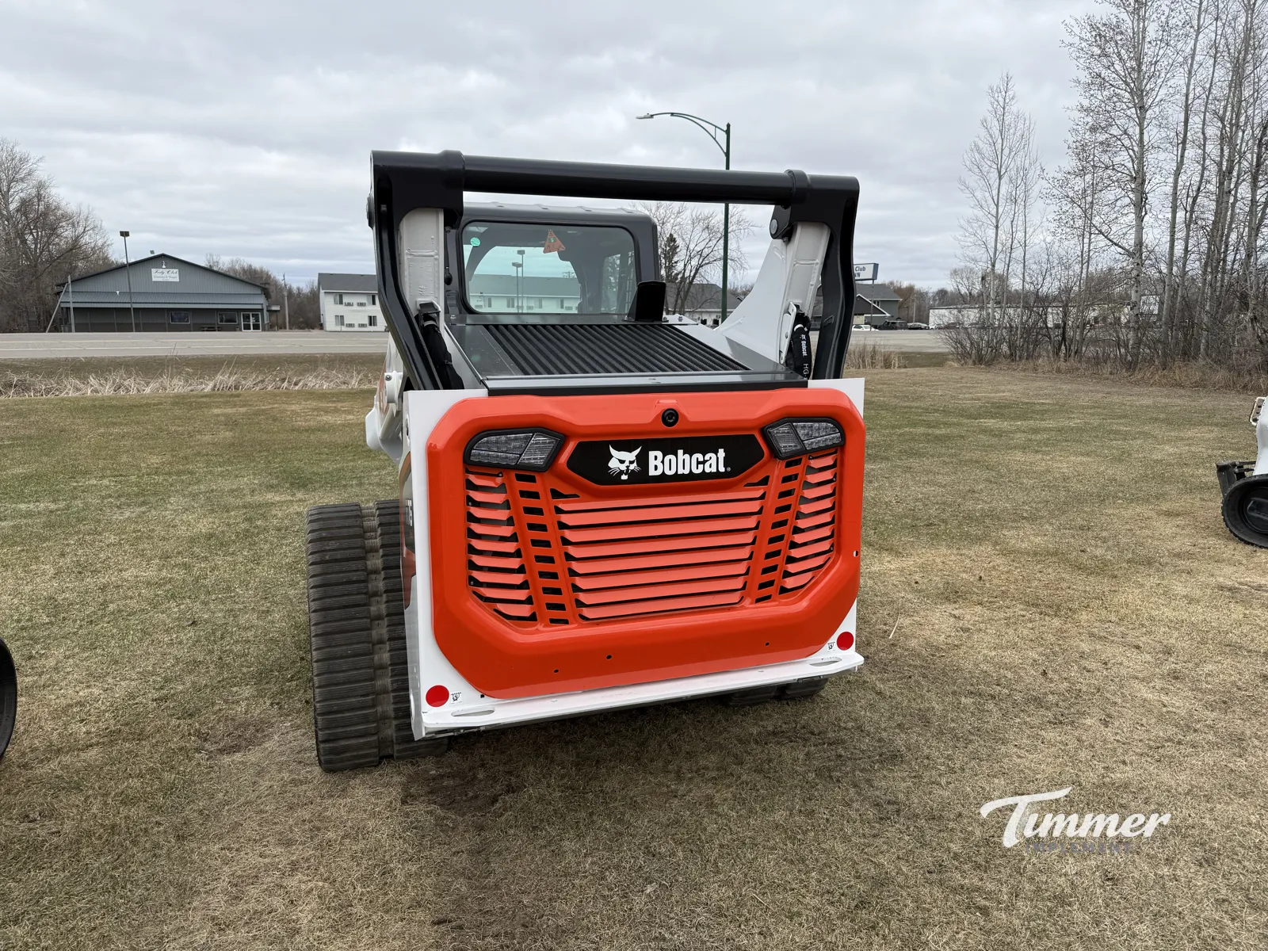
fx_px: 879
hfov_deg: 71.6
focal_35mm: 24
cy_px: 476
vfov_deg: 56.8
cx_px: 634
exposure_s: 1/2299
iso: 80
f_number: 1.78
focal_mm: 6.76
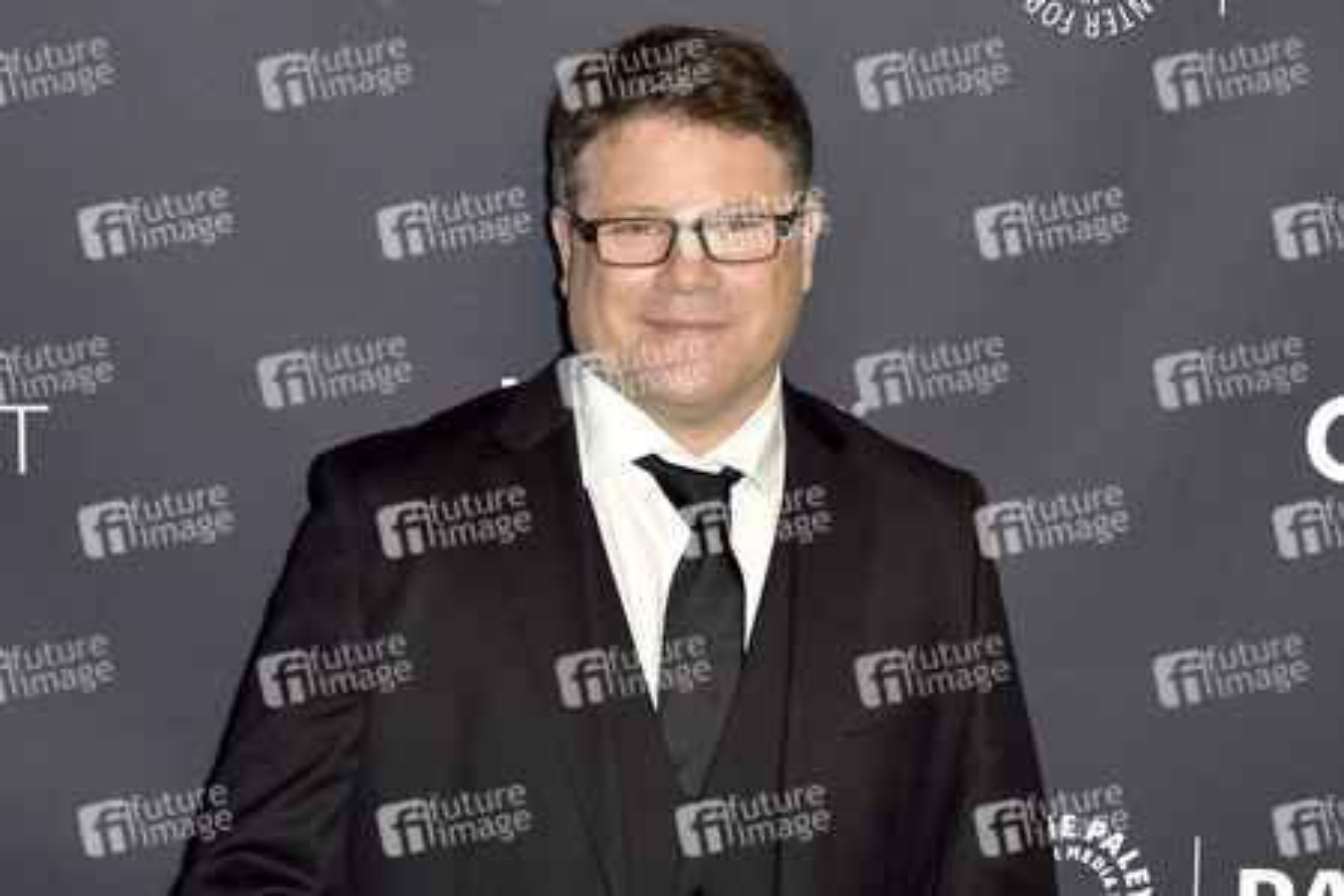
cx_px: 672
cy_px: 448
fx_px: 2613
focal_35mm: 70
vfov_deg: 19.5
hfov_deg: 28.8
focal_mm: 70
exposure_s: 1/250
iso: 250
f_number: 6.3
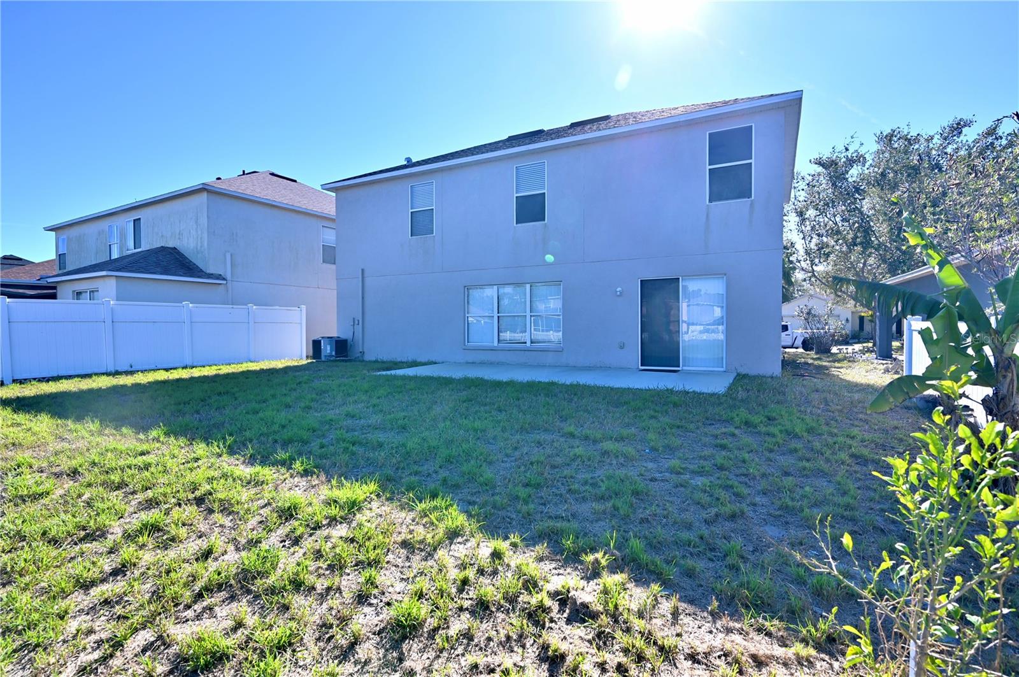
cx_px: 510
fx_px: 467
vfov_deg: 71.9
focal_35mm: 16
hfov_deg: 95.0
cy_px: 338
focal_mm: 16.5
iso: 100
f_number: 6.3
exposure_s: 1/320
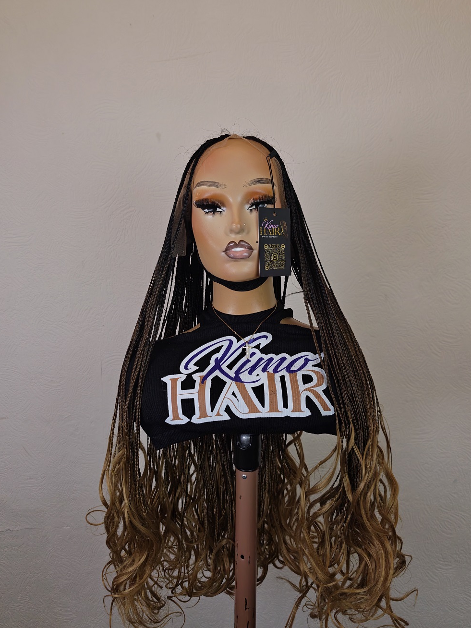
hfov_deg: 56.8
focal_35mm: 24
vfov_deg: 71.6
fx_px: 435
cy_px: 310
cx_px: 236
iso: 50
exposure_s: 1/440
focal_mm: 6.55
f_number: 1.6
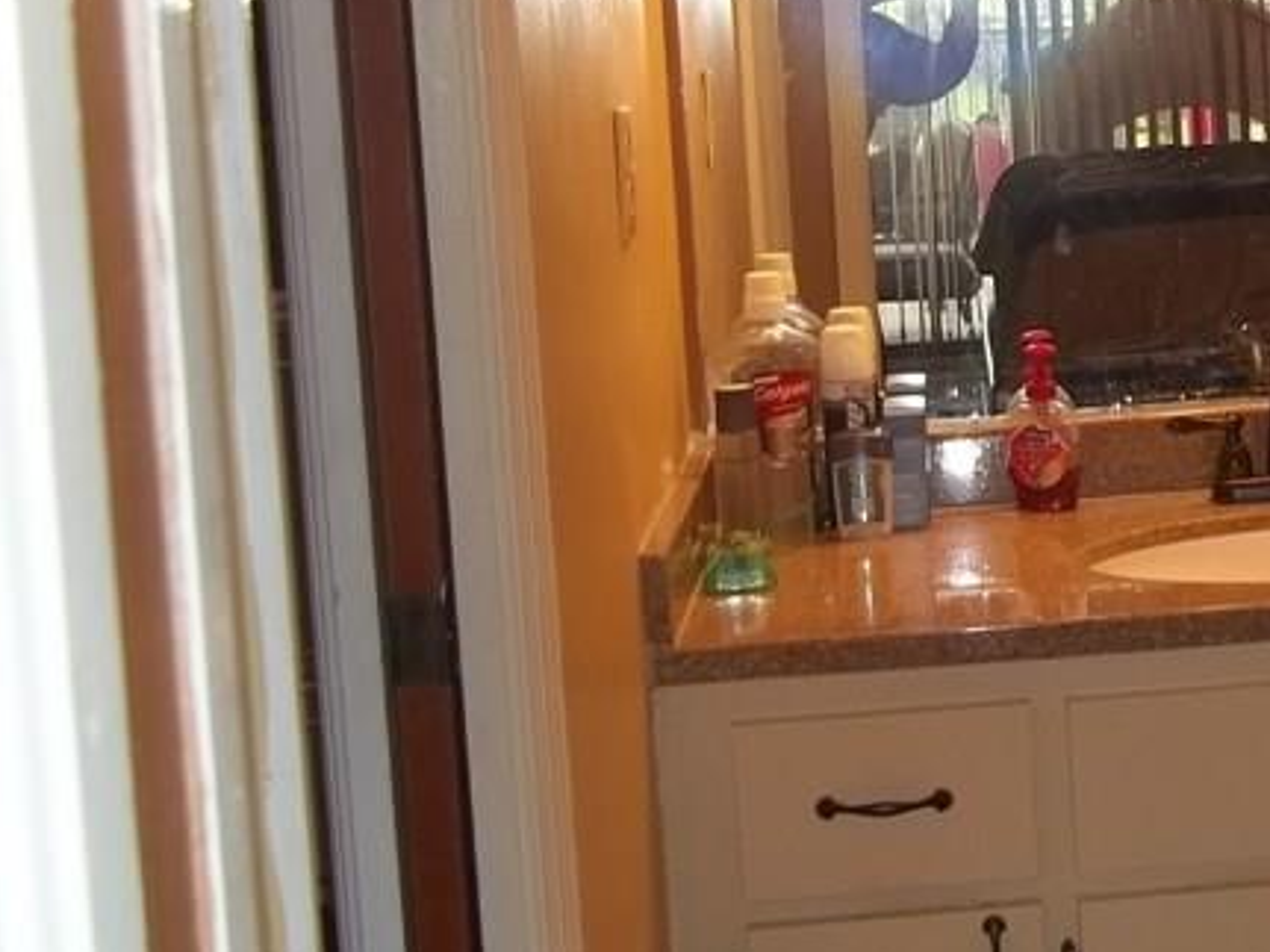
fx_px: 2788
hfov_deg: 24.5
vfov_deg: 19.2
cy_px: 215
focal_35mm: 76
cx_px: 1273
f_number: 2.9
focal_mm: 5.7
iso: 64
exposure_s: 1/30
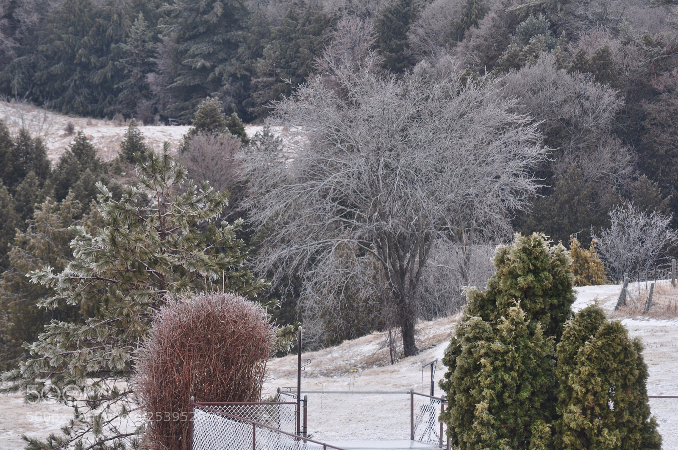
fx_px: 5079
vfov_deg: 5.1
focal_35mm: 270
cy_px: 225
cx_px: 339
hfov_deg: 7.6
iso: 200
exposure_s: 1/100
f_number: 9
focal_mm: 180
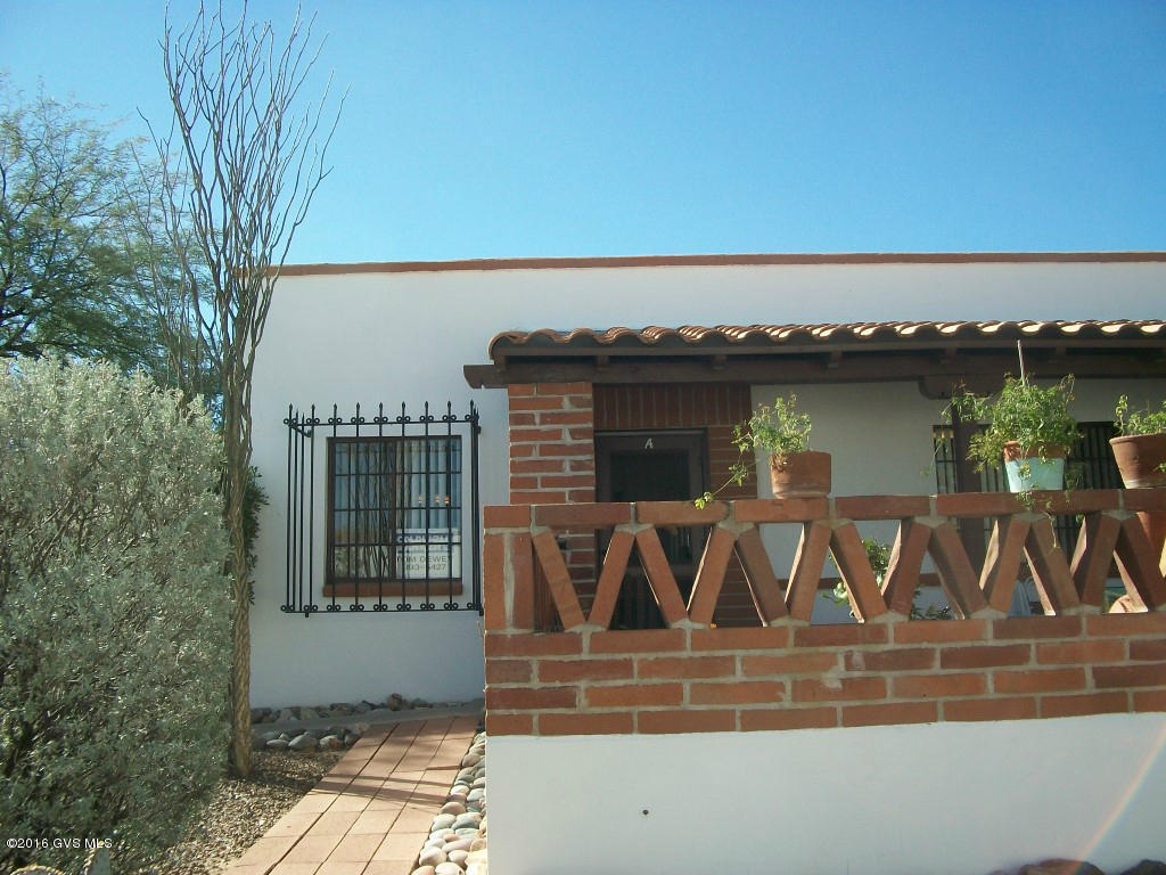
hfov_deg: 56.8
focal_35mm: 32
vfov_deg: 44.2
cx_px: 583
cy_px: 438
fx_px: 1078
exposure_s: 1/200
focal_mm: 5.7
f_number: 5.5
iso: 80
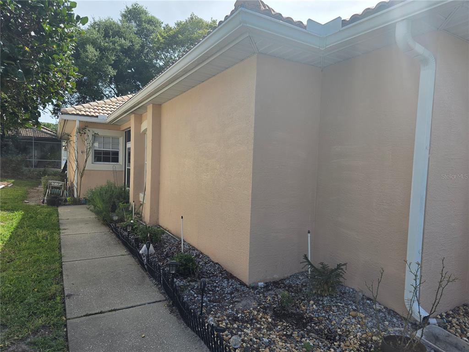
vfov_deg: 58.9
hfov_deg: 73.9
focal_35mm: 23
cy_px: 176
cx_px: 234
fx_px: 312
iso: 80
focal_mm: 6.3
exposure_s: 1/4333
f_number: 1.7
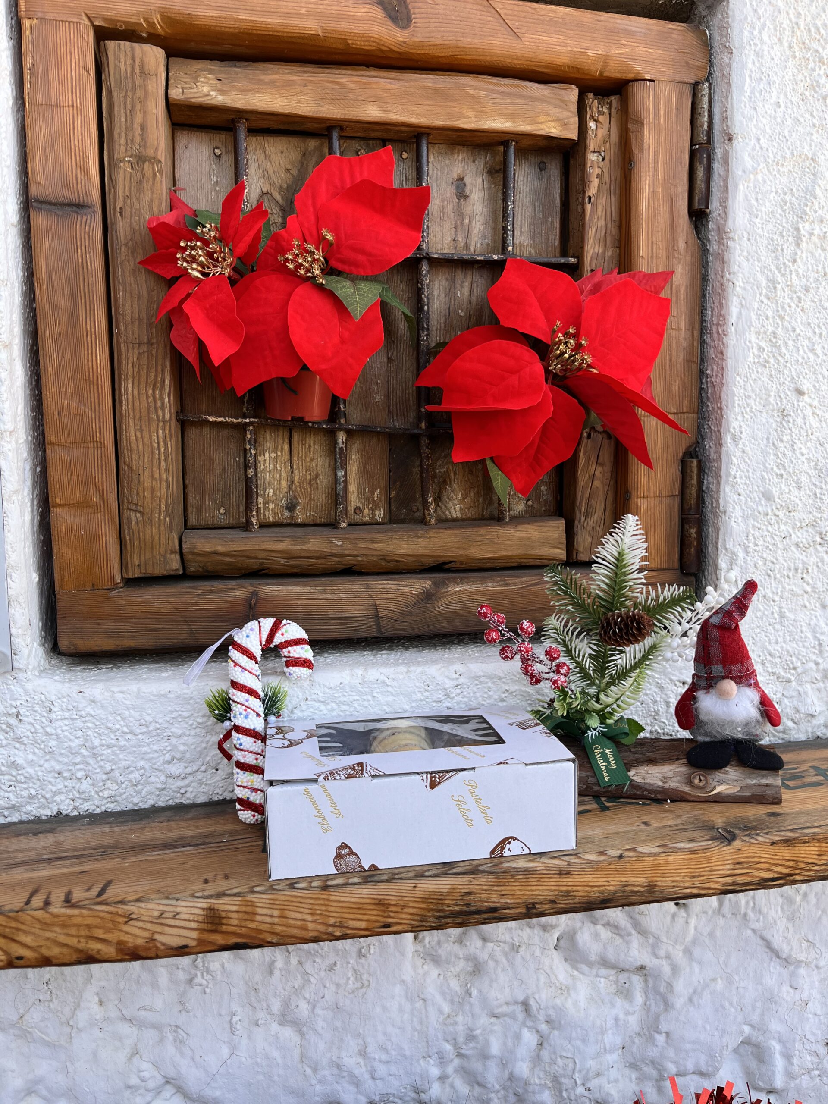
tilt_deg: -5.4
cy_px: 552
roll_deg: +0.4
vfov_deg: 67.3
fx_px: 829
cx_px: 414
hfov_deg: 53.1
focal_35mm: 26
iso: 50
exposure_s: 1/353
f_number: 1.6
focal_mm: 5.1
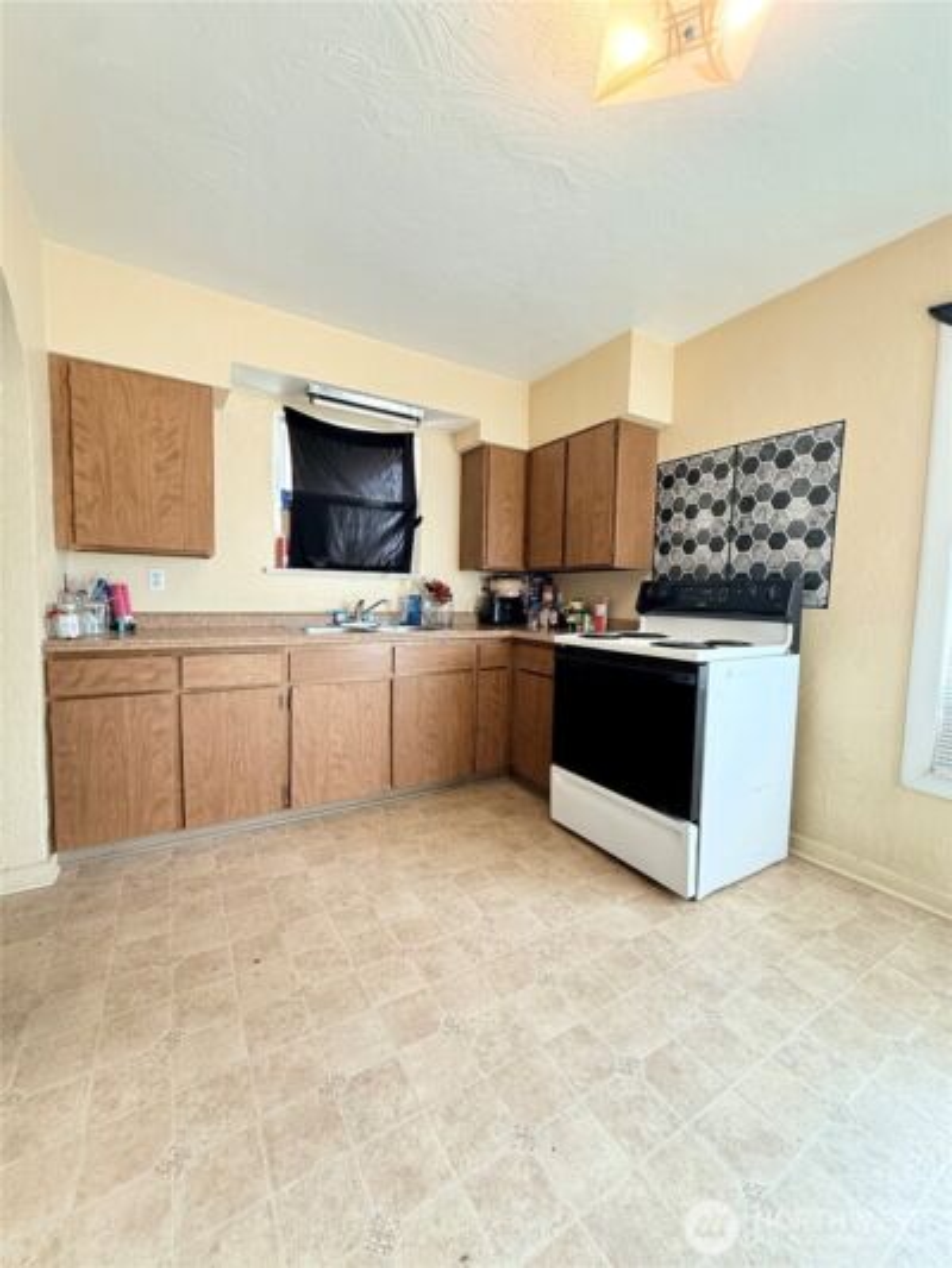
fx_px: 513
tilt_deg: -3.5
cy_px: 634
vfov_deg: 102.1
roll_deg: -1.4
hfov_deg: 85.7
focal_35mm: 14
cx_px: 476
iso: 250
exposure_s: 1/60
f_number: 2.2
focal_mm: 2.22
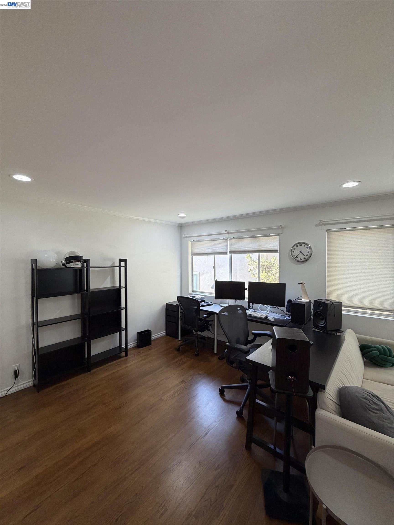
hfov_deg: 85.7
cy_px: 262
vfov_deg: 102.1
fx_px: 212
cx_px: 197
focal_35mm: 14
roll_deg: -0.6
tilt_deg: -0.5
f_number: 2.2
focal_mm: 2.22
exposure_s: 1/120
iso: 200
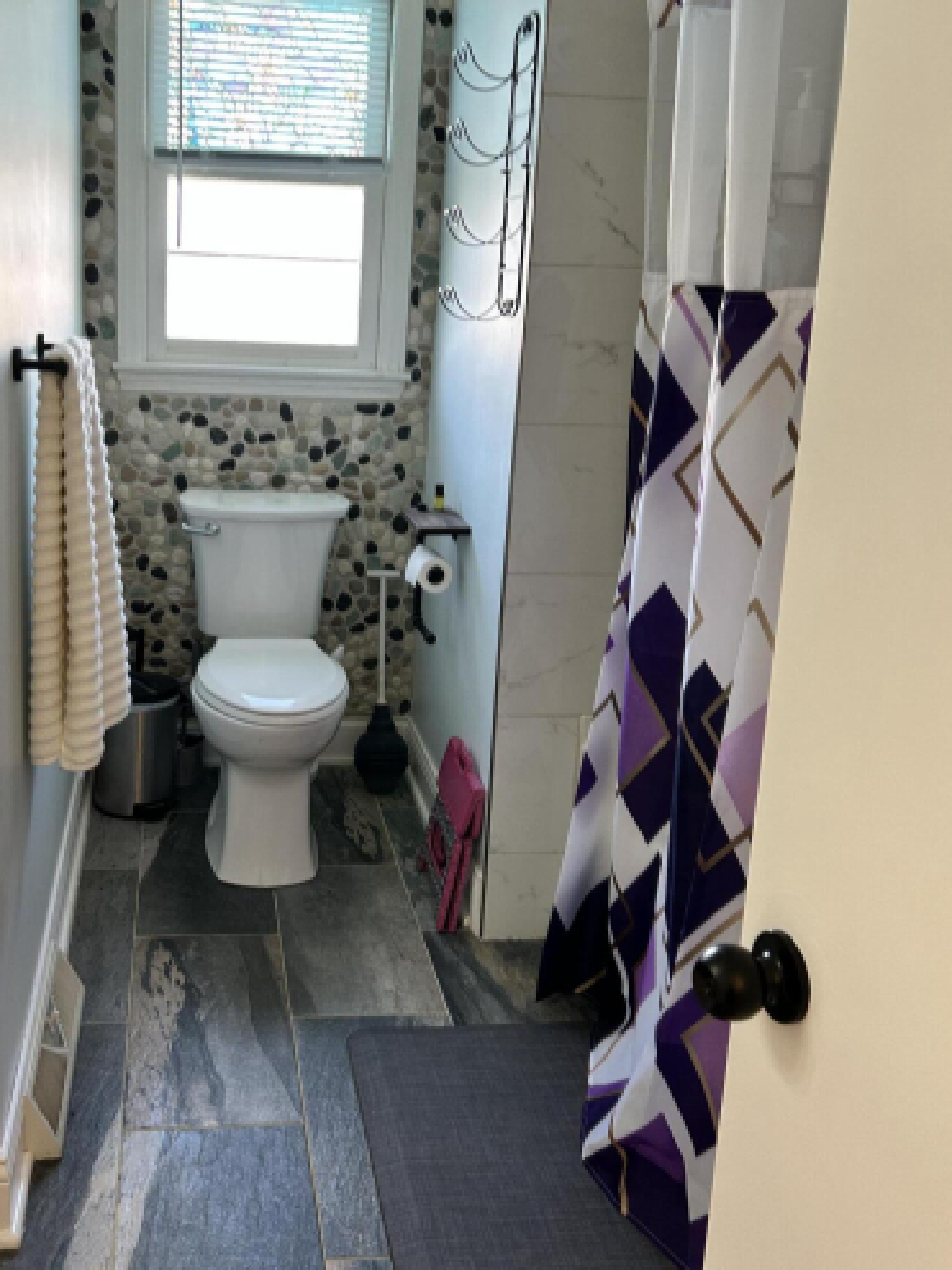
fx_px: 1284
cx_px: 346
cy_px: 579
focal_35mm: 35
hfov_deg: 40.3
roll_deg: -2.7
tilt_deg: -10.1
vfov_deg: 52.6
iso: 100
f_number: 1.5
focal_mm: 5.7
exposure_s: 1/60
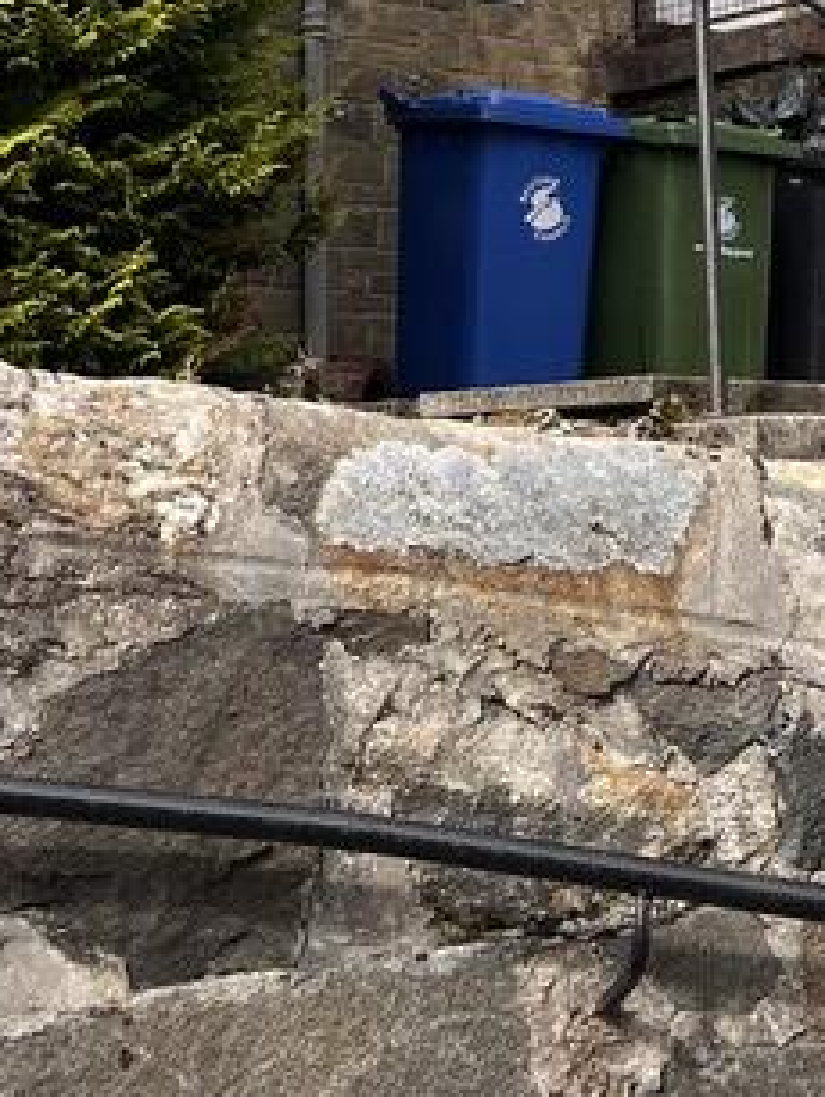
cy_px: -247
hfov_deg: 17.0
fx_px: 2761
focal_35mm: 87
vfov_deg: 20.9
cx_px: 549
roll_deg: +2.1
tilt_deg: +13.5
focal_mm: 5.1
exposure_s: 1/1497
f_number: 1.6
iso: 50
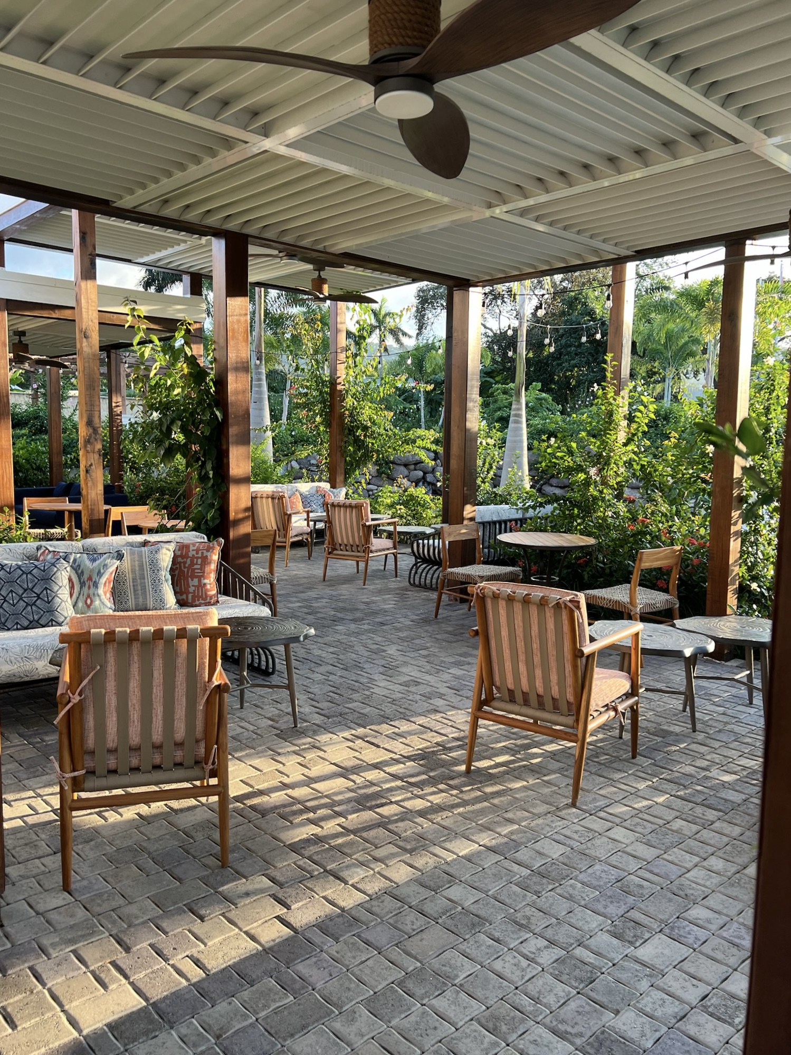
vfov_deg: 67.3
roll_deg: +1.1
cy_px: 528
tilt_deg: -6.1
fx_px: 792
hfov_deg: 53.0
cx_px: 396
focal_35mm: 26
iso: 50
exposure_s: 1/231
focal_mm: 5.7
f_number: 1.5
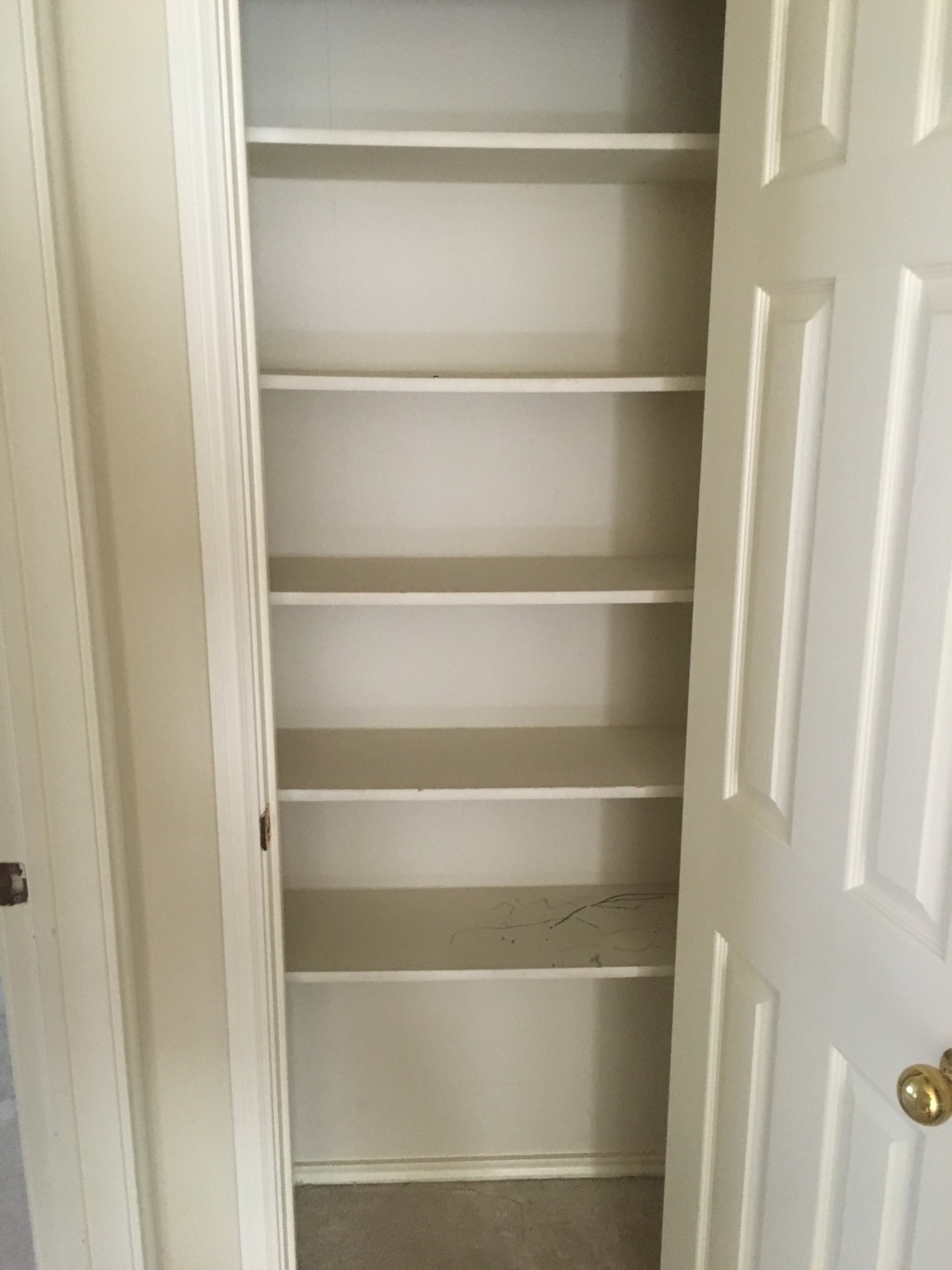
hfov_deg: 48.2
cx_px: 476
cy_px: 635
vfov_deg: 61.7
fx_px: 1063
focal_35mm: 29
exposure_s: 1/15
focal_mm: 4.15
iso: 200
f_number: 2.2
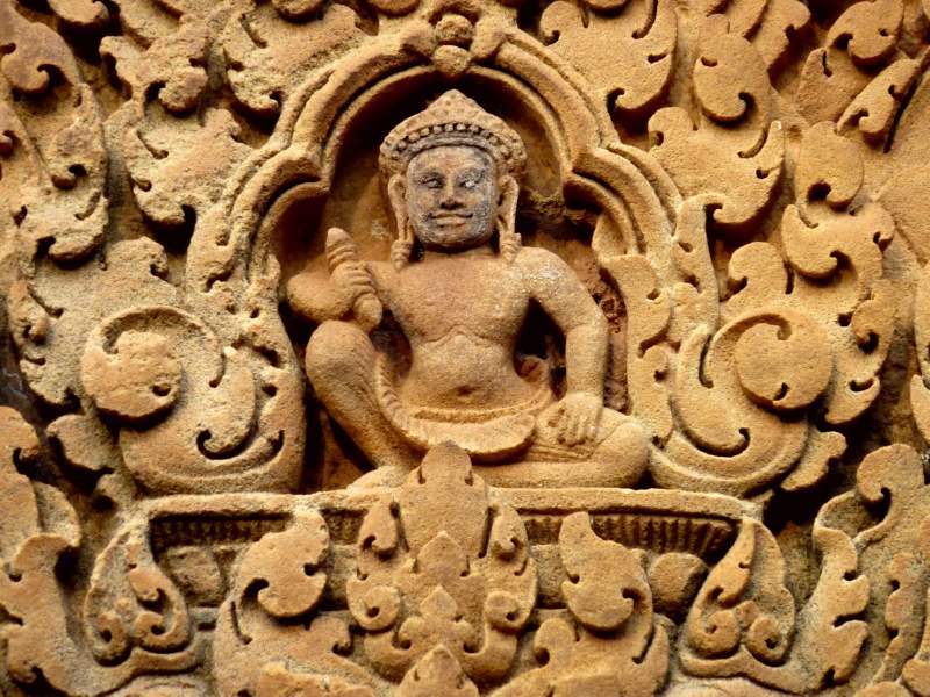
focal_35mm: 300
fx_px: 8060
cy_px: 348
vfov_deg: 5.0
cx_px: 465
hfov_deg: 6.6
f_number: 4.9
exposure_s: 1/125
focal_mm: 49.2
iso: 250
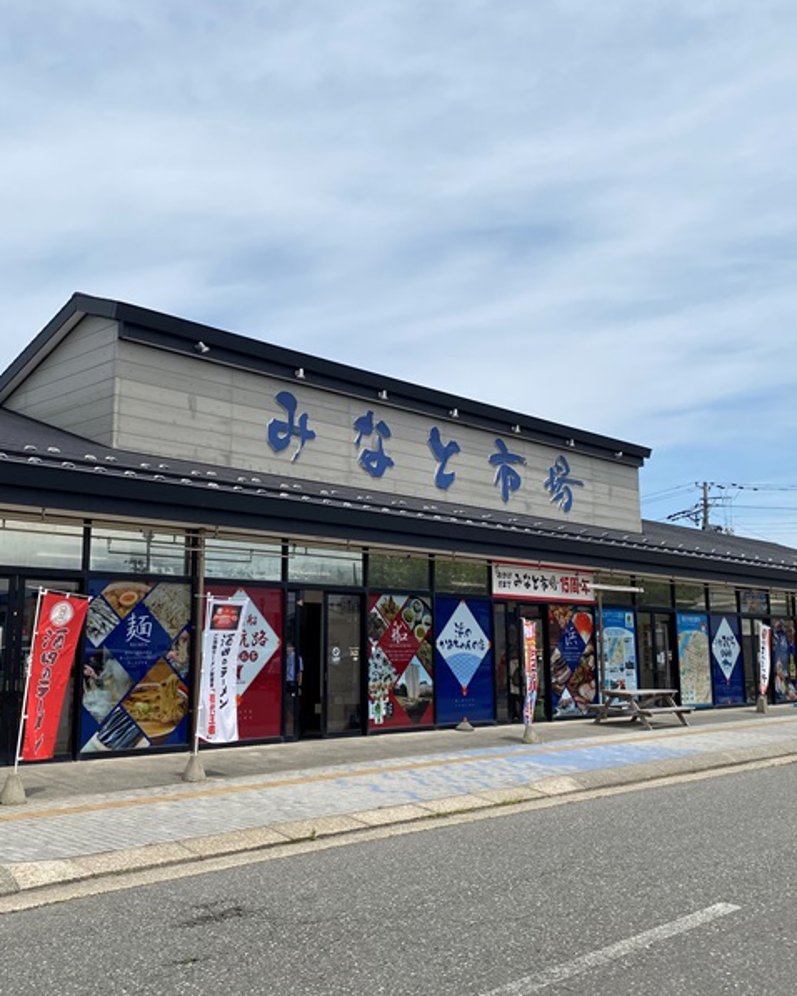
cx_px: 358
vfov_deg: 52.8
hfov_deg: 43.3
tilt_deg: +8.4
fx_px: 1002
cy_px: 497
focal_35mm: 34
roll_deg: +1.1
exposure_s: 1/4444
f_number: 1.8
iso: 32
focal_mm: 4.25
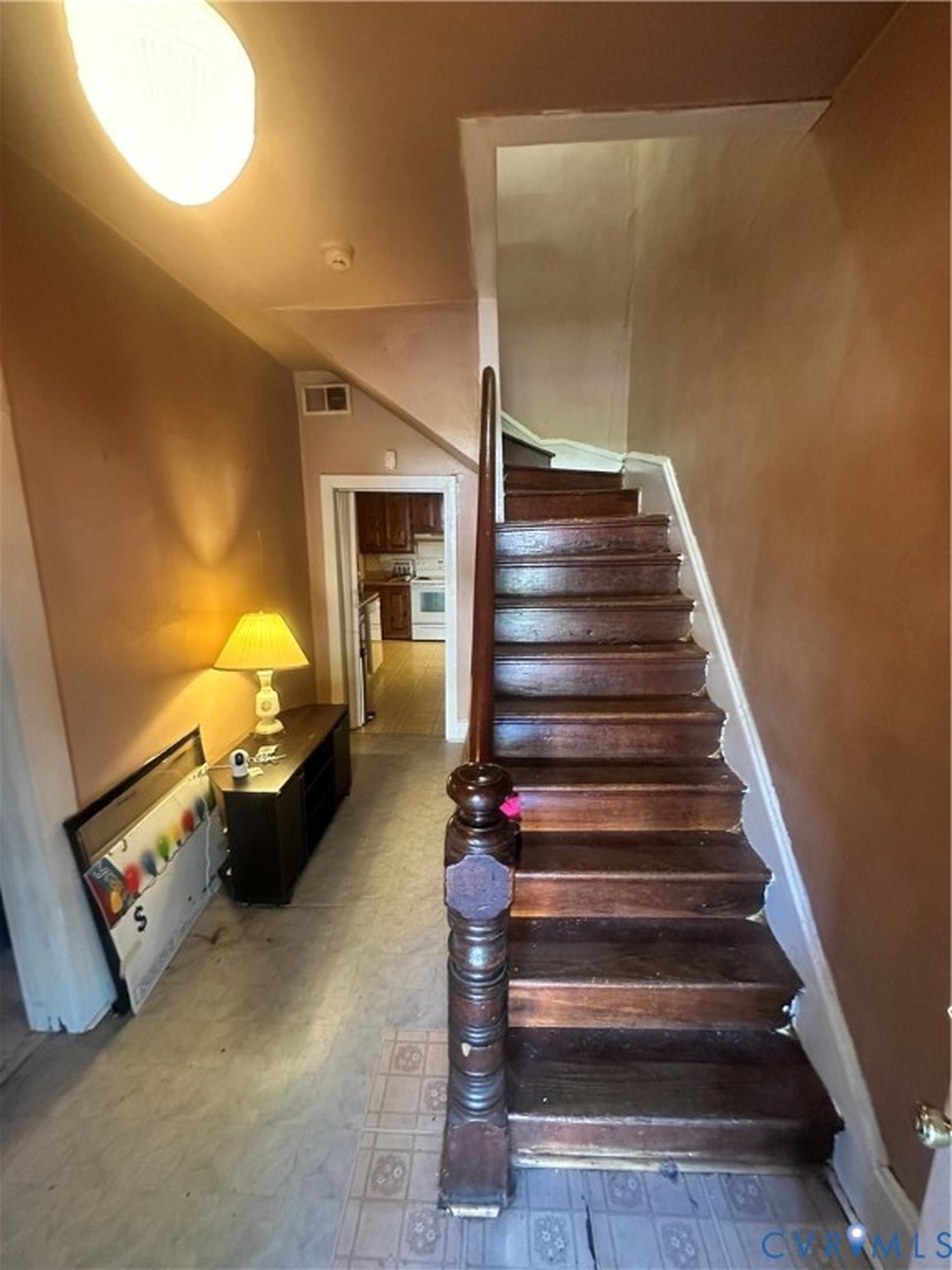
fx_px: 513
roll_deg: -1.0
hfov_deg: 85.7
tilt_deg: -11.4
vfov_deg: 102.1
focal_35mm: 14
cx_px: 476
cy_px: 635
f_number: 2.2
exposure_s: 1/60
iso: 1000
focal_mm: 2.22
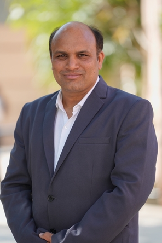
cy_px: 122
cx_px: 81
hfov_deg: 6.8
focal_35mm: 202
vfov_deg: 10.2
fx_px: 1363
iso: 250
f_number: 2.8
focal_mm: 200
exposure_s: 1/500
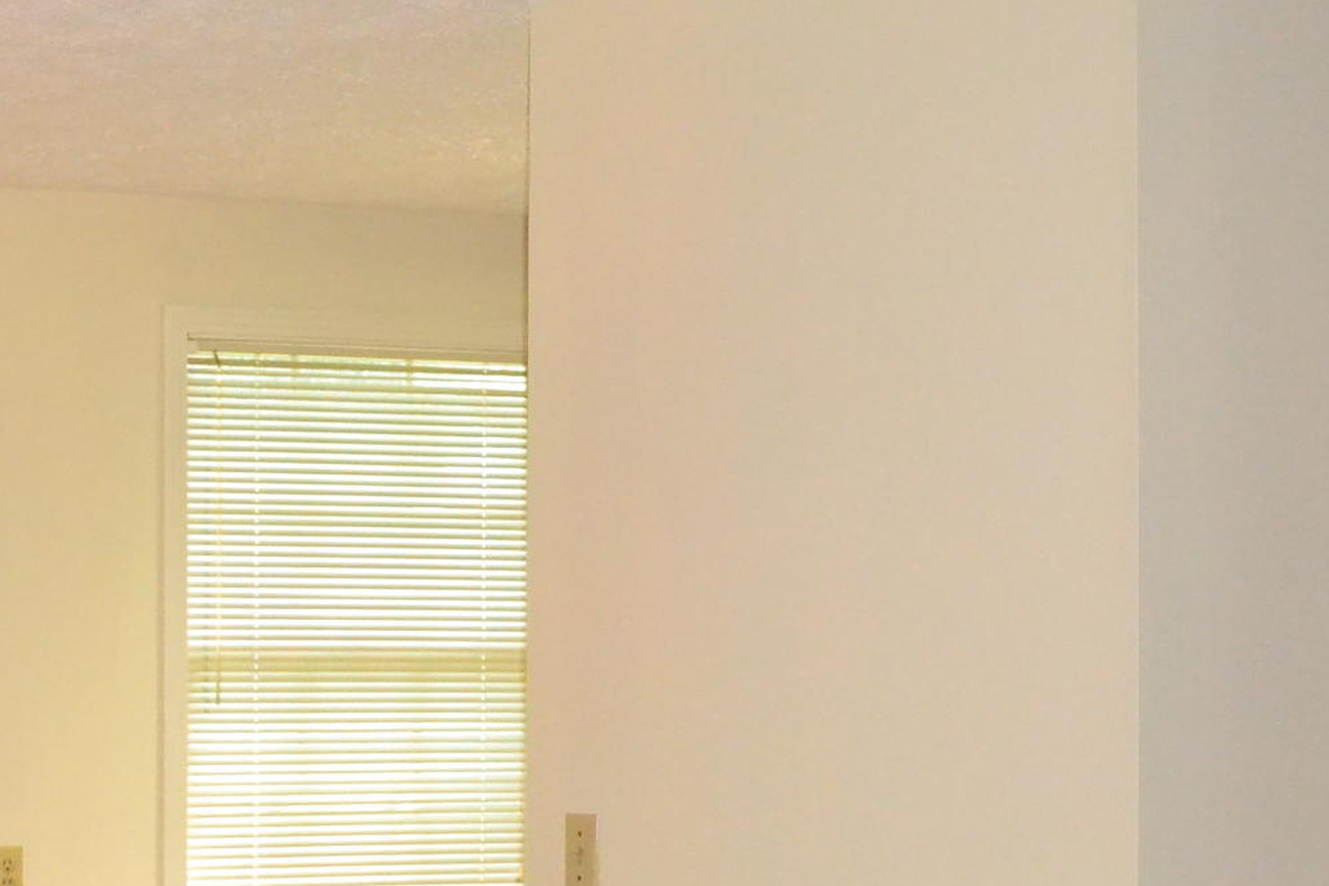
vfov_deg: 14.8
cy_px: 808
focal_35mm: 91
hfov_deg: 20.1
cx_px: -513
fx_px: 3359
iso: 3200
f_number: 5
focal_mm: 20
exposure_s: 1/160
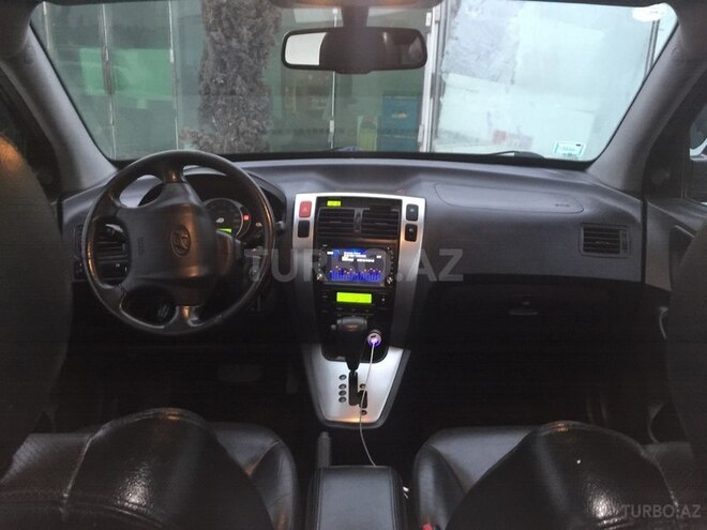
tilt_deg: -17.2
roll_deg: -3.2
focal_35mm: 29
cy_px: 265
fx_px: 592
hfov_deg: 61.7
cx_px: 354
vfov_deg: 48.2
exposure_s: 1/10
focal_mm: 4.15
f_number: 2.2
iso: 125
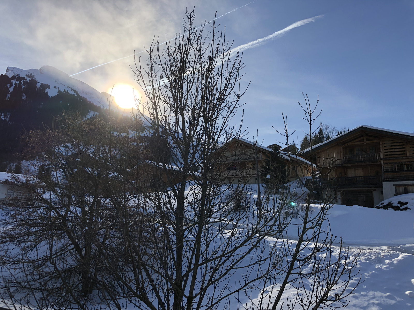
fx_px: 335
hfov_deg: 63.4
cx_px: 207
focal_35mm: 28
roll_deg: -2.5
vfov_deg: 49.7
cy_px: 155
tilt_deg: +13.5
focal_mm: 4
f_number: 1.8
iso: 20
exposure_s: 1/3003
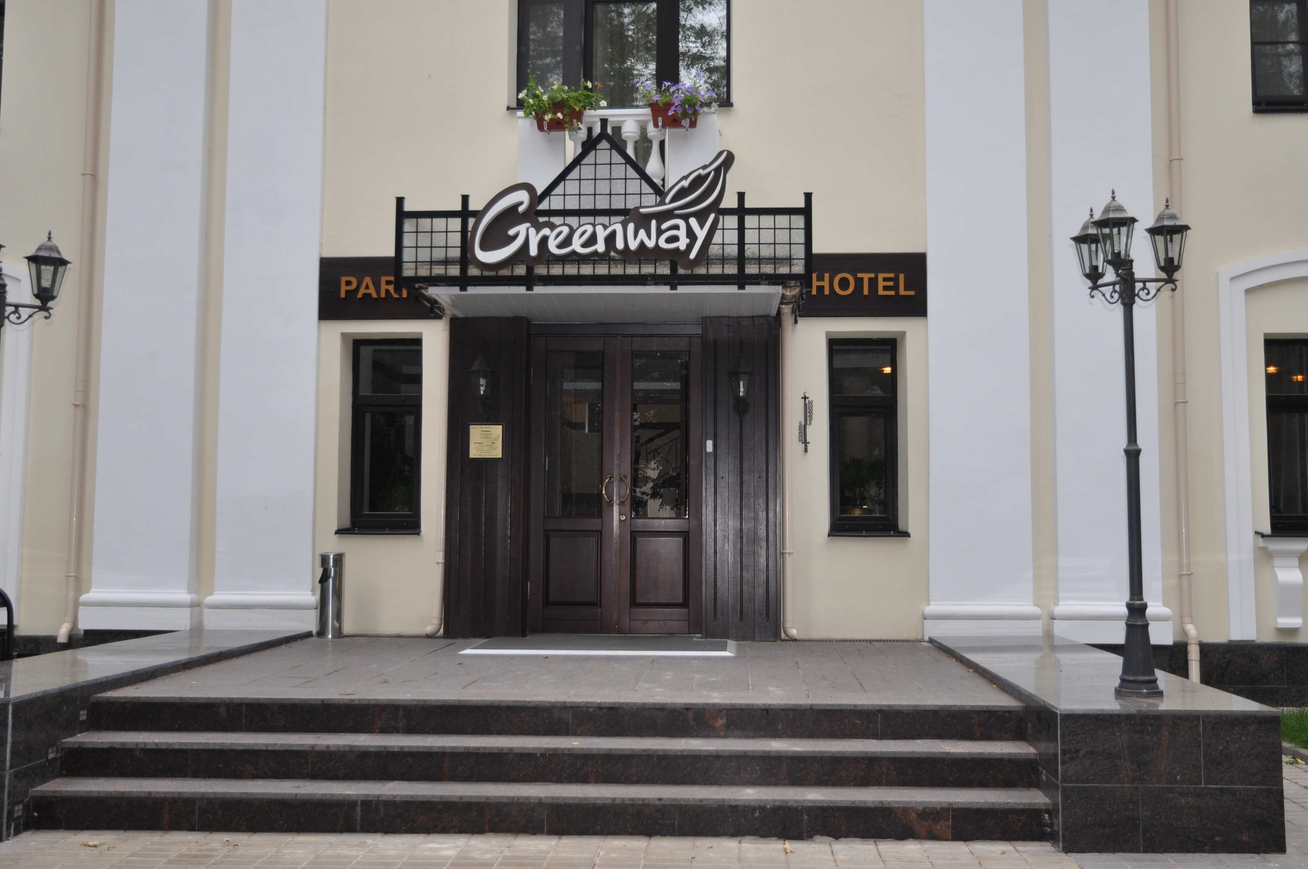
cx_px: 678
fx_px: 1306
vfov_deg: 36.8
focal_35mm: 36
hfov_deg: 53.2
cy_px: 409
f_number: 3.8
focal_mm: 20
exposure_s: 1/200
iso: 320
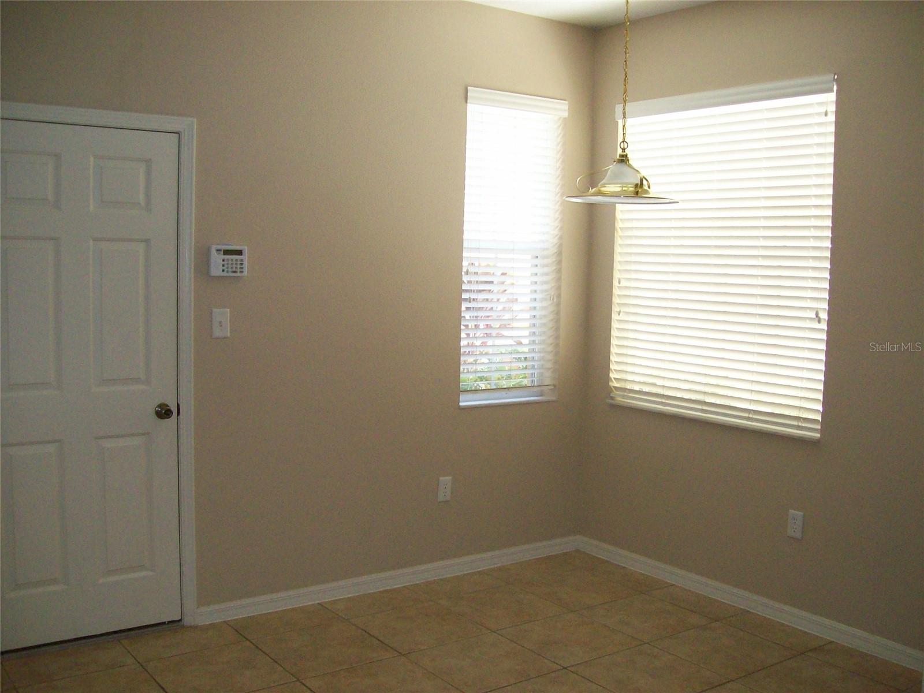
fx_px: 961
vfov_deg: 39.7
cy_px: 346
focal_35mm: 36
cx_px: 462
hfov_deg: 51.4
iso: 200
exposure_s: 1/81.9
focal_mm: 6
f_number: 2.7
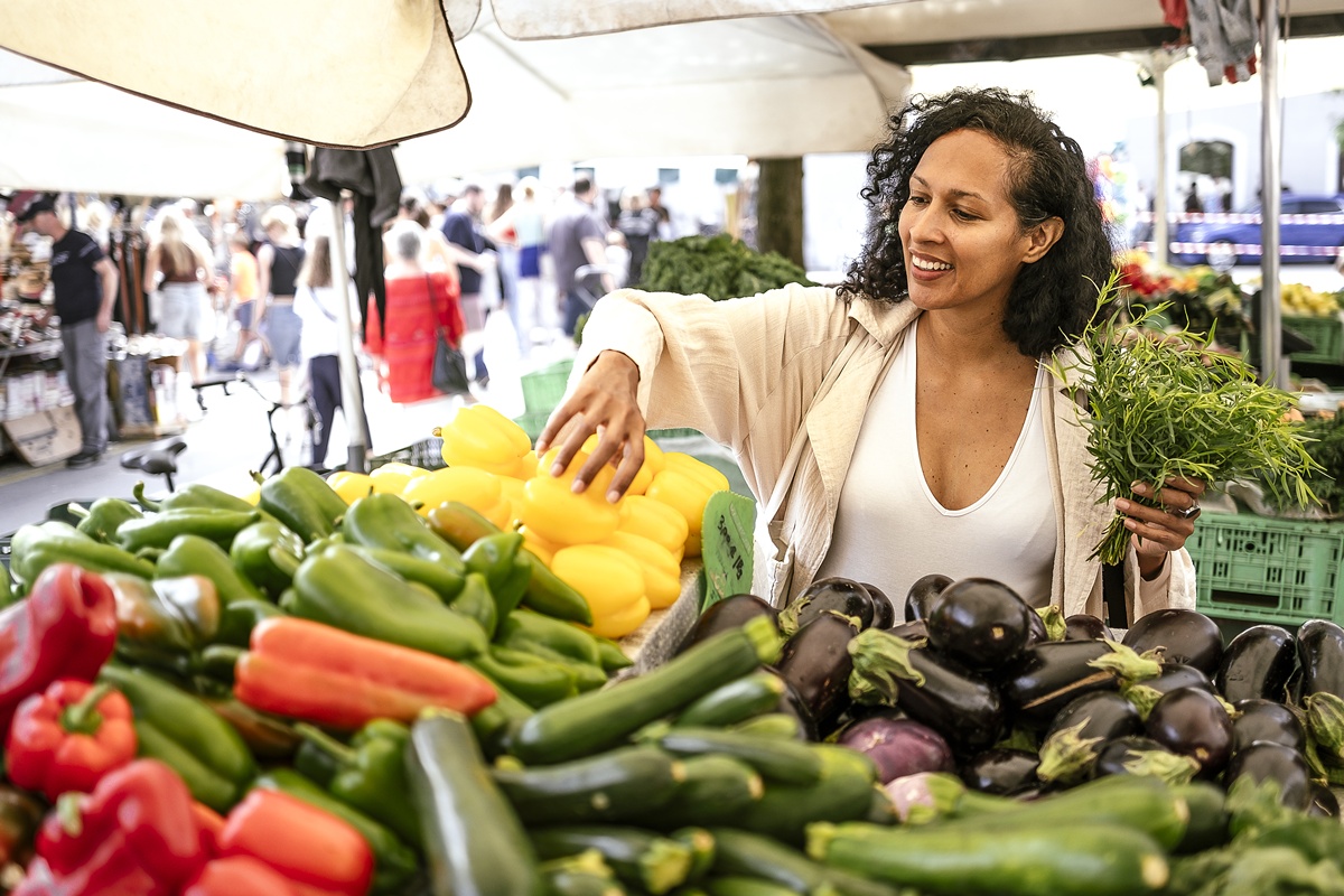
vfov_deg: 37.9
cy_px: 448
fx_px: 1307
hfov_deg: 54.4
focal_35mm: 35
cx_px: 672
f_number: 1.4
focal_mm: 23
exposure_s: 1/800
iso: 100
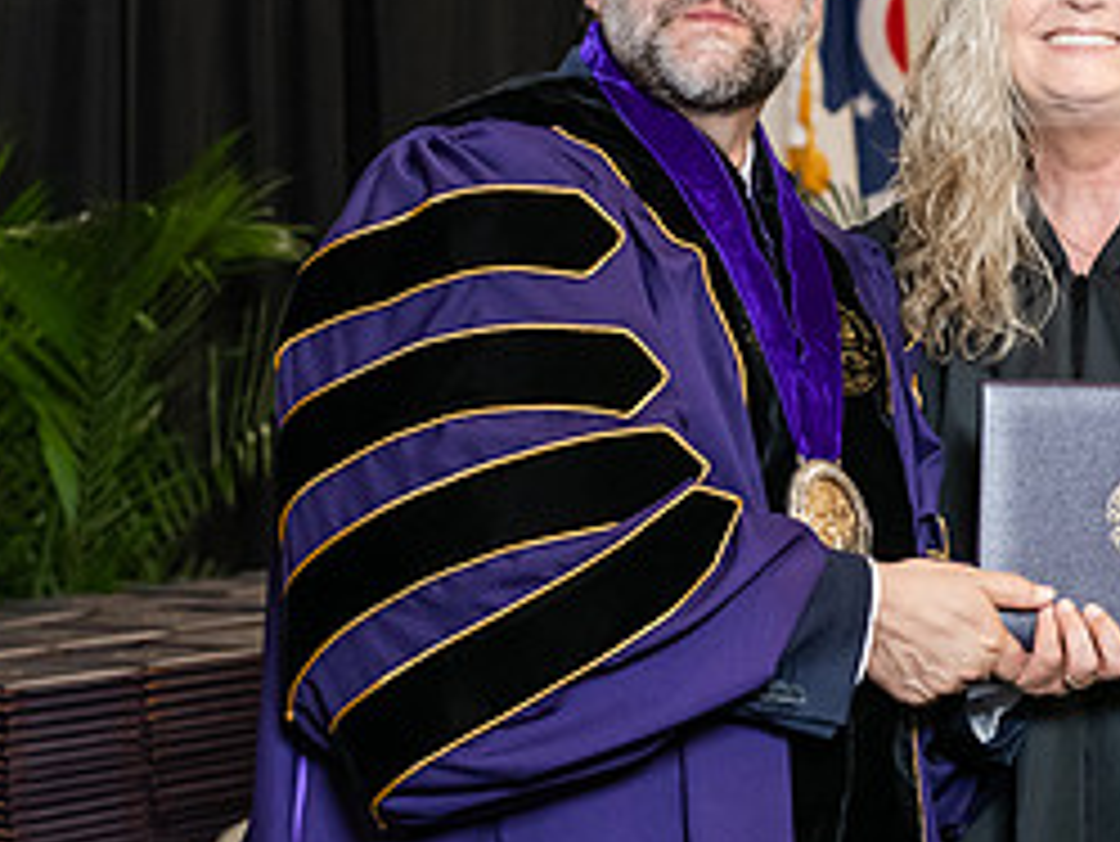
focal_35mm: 148
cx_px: 805
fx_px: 4791
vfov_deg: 10.0
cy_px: 295
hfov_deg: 13.3
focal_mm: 66
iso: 2500
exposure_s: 1/200
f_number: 5
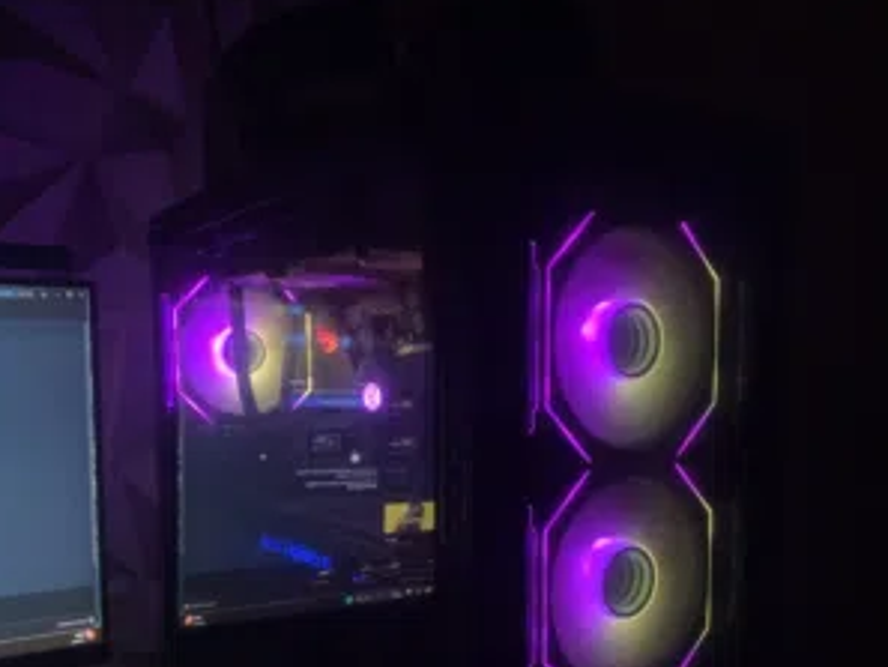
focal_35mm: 35
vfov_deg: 39.8
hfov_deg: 52.6
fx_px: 898
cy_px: 485
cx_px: 443
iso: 320
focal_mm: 4.25
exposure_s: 1/25
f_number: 1.8
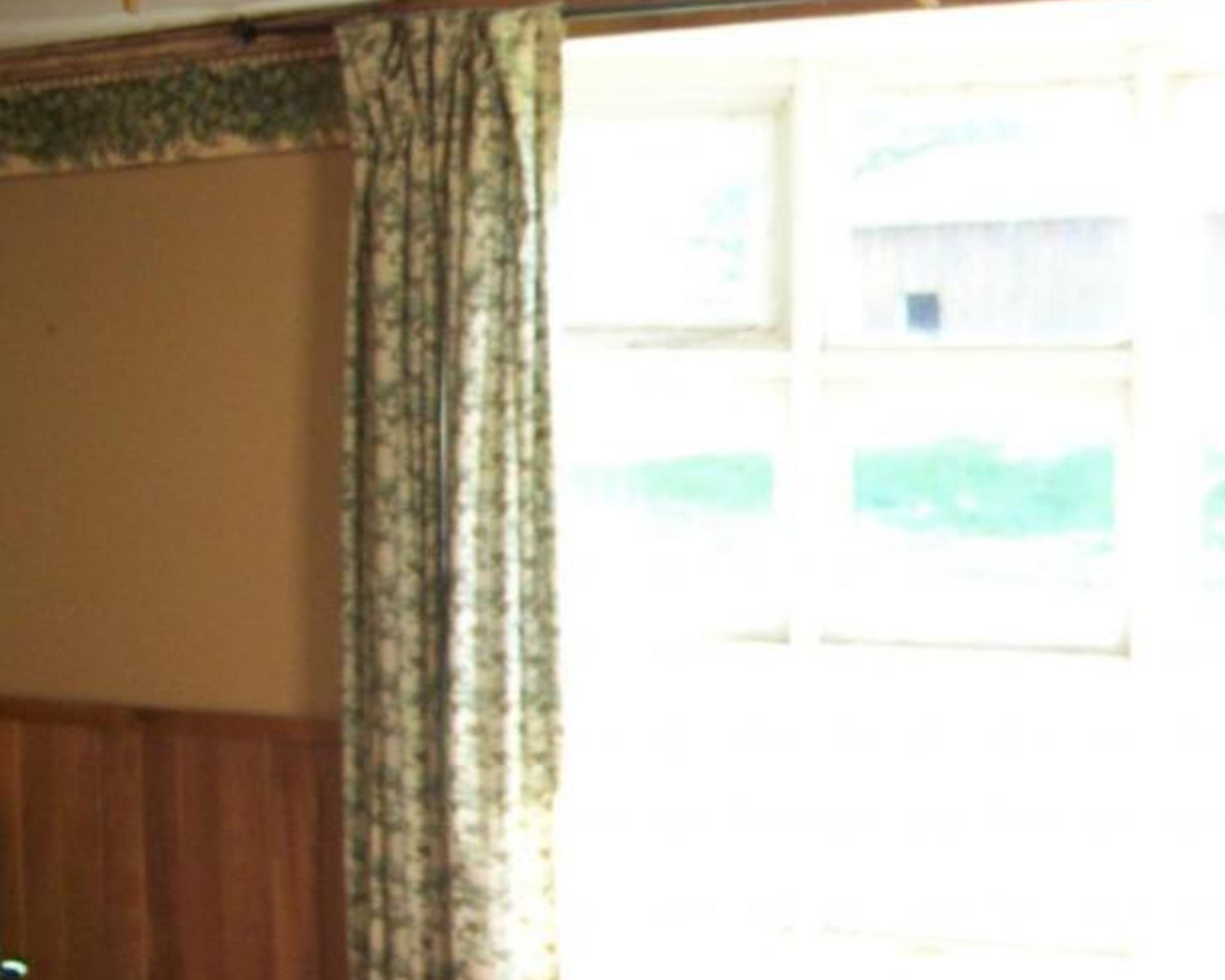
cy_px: 508
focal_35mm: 59
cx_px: 958
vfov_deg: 25.8
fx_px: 2139
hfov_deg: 31.2
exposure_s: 1/30
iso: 160
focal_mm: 5.85
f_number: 2.8
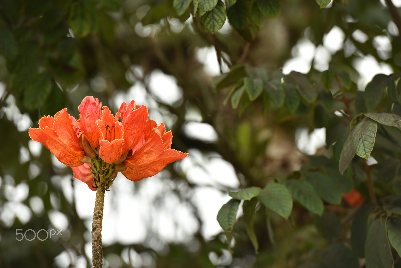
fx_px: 2228
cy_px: 134
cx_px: 200
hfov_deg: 10.3
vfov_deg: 6.9
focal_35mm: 200
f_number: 4.5
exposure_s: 1/200
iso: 125
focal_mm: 200
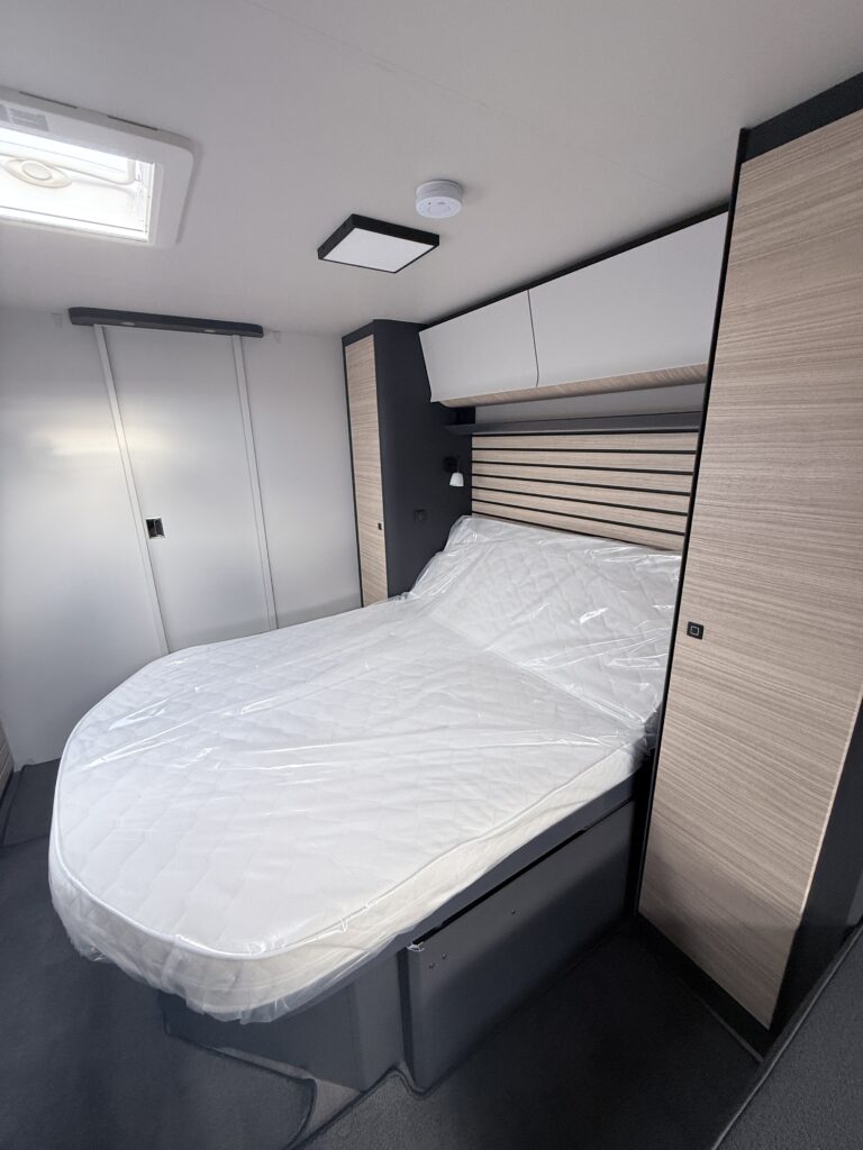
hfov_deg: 85.7
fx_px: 465
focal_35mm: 14
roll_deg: +1.6
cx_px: 432
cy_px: 575
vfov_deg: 102.1
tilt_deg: -15.8
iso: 160
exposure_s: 1/99
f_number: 2.2
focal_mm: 2.22
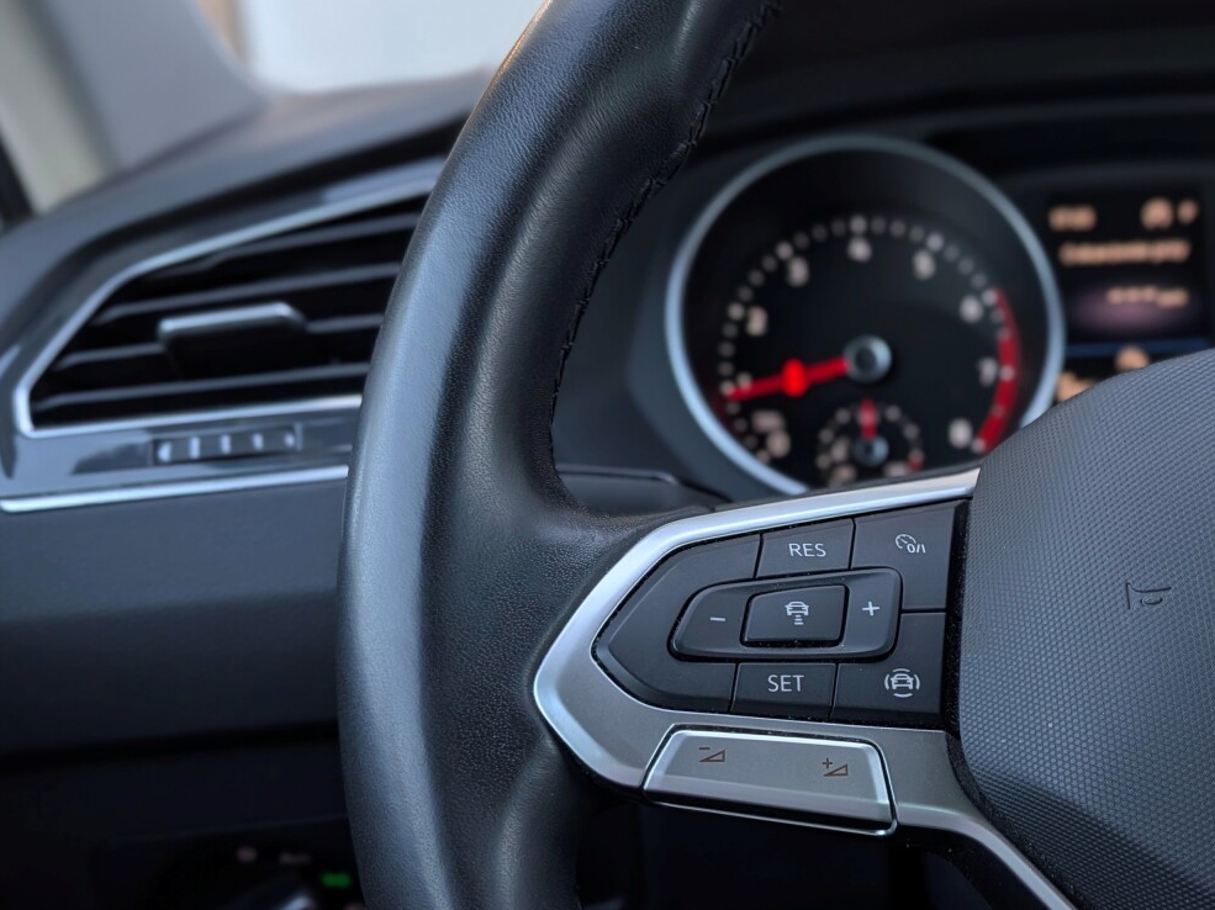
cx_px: 826
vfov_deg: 36.6
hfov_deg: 47.0
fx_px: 1368
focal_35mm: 39
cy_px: 575
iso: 43
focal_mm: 4.53
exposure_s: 1/90
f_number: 1.7
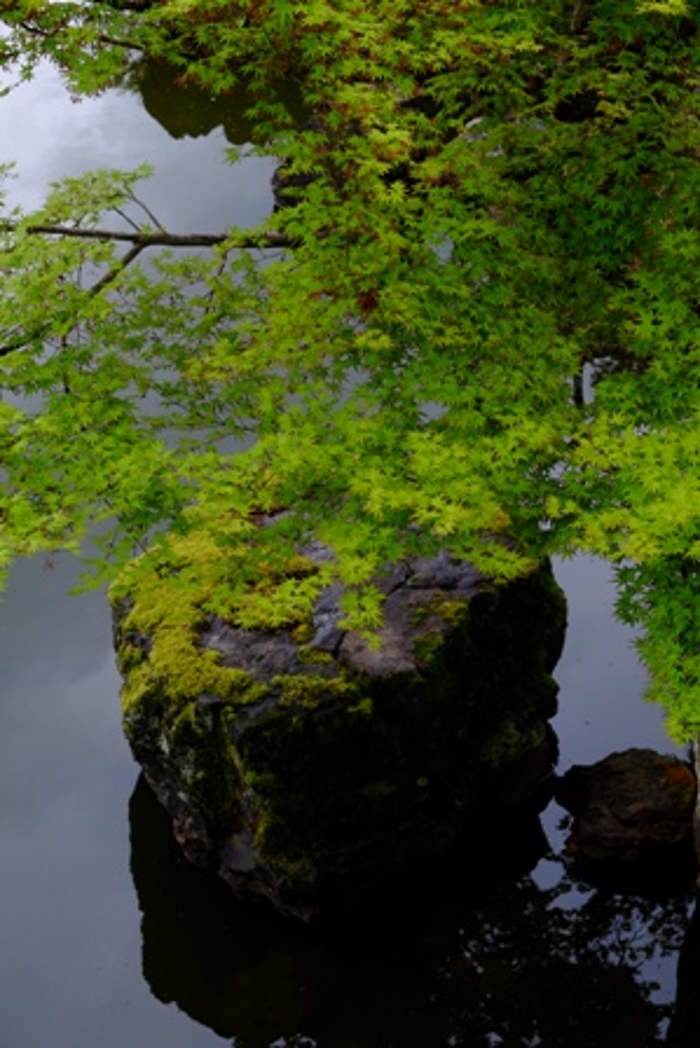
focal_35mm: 69
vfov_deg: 29.2
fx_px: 2011
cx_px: 350
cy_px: 524
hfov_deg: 19.7
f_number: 8
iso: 400
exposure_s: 1/100
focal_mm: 46.3
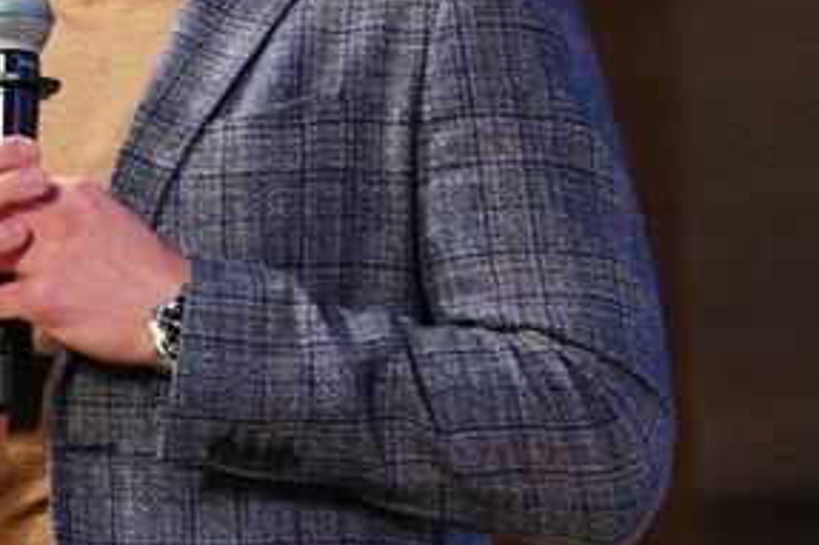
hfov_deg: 3.9
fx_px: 11959
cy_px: 11
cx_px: 58
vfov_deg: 2.6
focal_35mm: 526
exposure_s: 1/50
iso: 2000
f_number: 7.1
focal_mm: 144
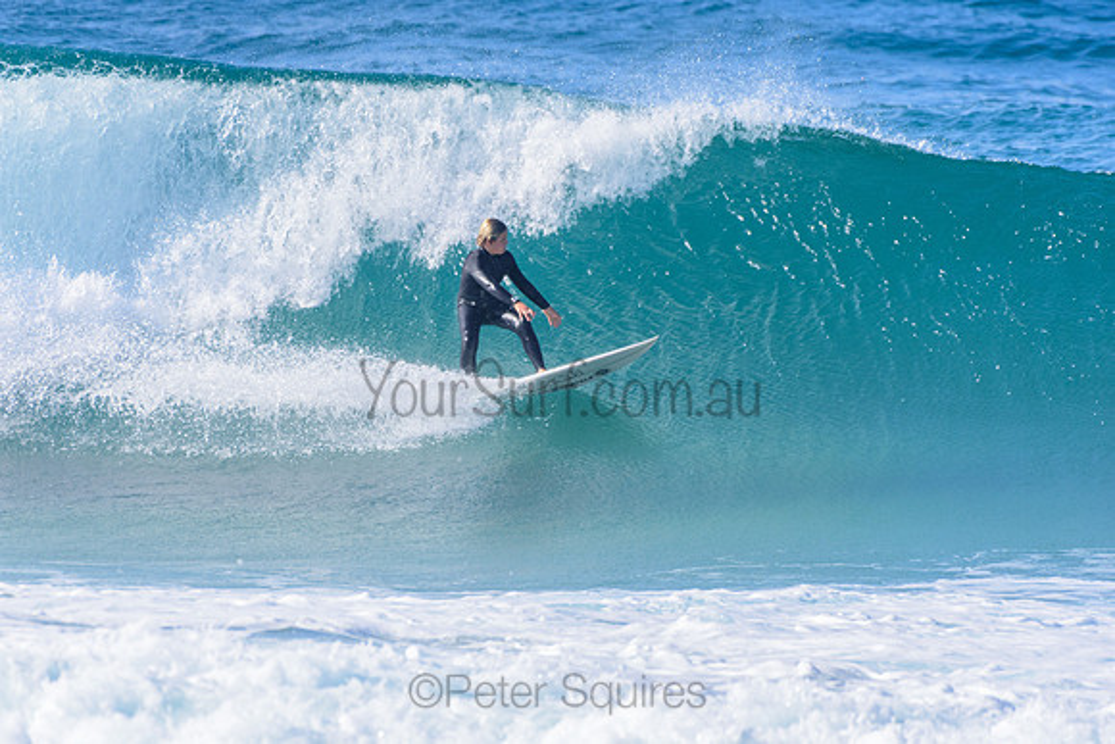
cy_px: 372
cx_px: 558
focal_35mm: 750
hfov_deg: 2.7
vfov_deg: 1.8
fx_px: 23234
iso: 400
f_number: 5.6
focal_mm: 500
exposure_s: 1/2000
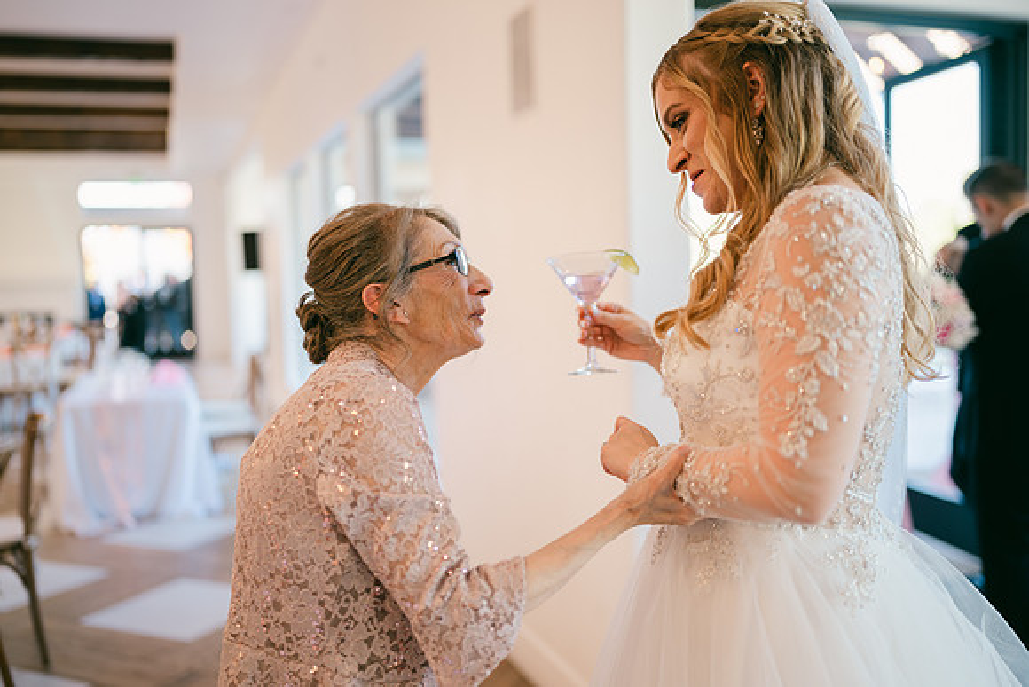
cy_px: 344
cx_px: 514
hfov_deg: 54.4
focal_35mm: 35
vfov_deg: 37.9
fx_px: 1001
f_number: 1.2
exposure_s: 1/125
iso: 64
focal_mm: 35
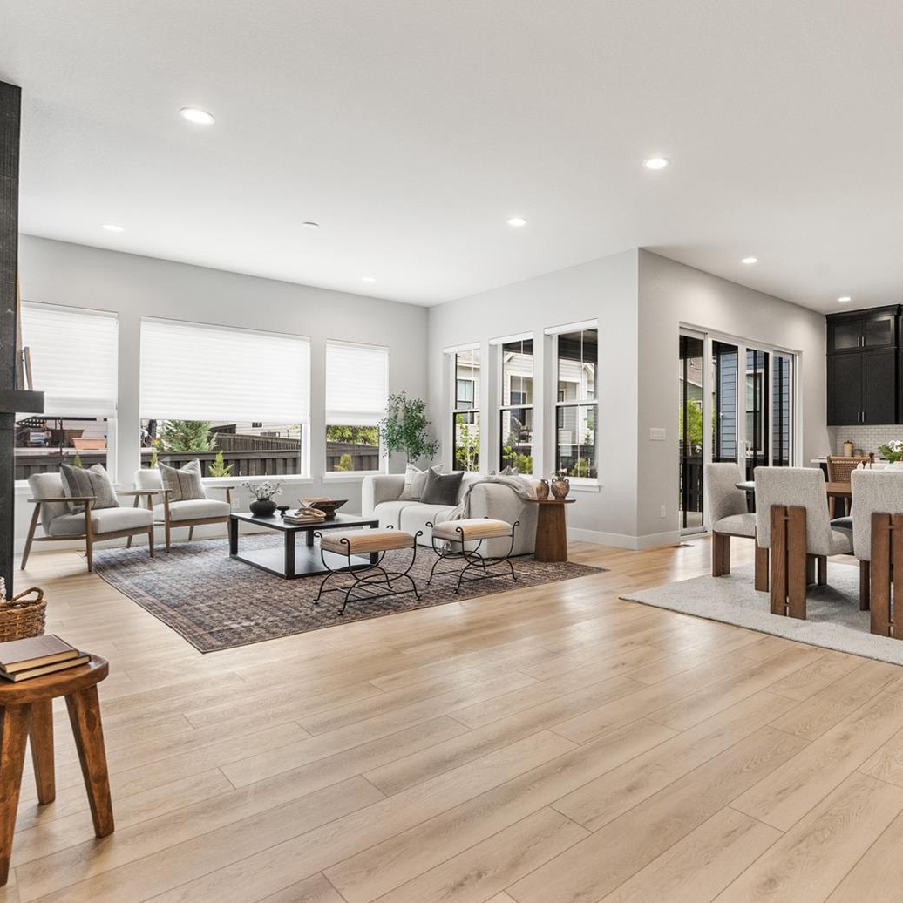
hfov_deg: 70.7
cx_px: 578
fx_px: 620
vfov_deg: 72.1
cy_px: 451
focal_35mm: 21
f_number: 8
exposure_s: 1/30
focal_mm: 16
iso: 500
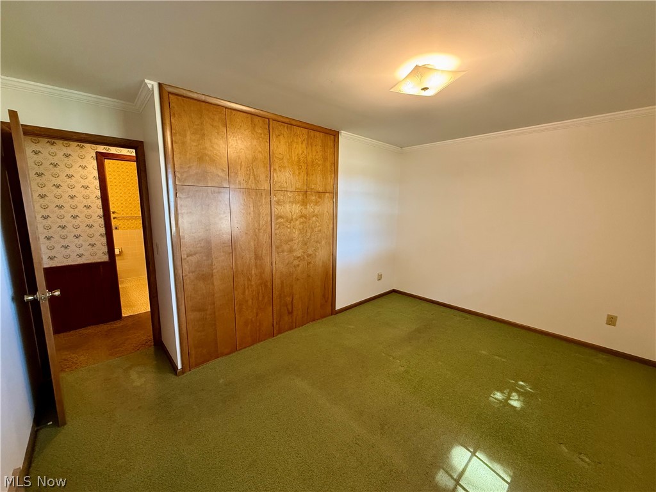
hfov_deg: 102.1
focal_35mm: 14
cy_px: 246
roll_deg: -0.2
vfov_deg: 85.7
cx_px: 328
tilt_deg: -8.2
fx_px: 265
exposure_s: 1/60
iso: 250
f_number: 2.2
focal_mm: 2.22
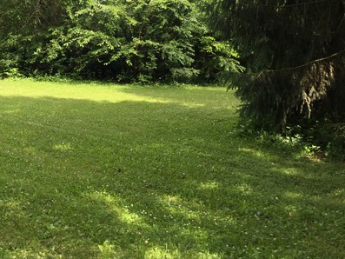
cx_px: 97
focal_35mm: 50
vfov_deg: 28.6
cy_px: 59
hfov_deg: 37.5
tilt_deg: -3.4
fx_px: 498
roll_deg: -2.6
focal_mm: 3.3
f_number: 2.4
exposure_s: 1/289
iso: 25
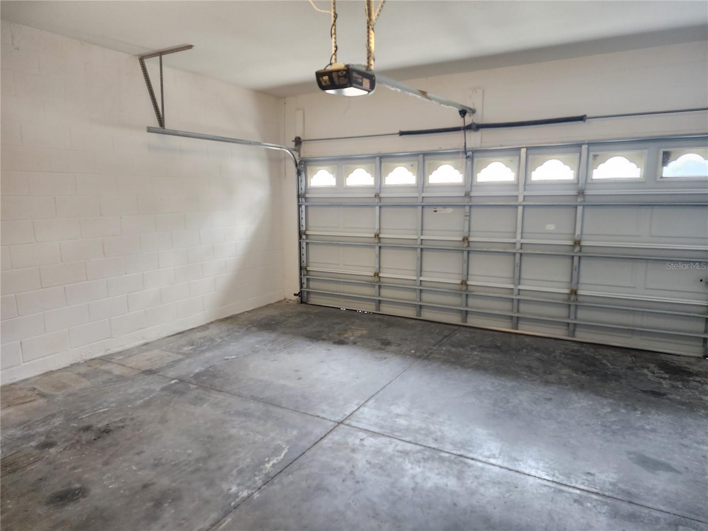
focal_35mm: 23
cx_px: 354
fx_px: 470
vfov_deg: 58.9
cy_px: 266
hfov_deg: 73.9
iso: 500
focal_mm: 6.4
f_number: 1.8
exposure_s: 1/120
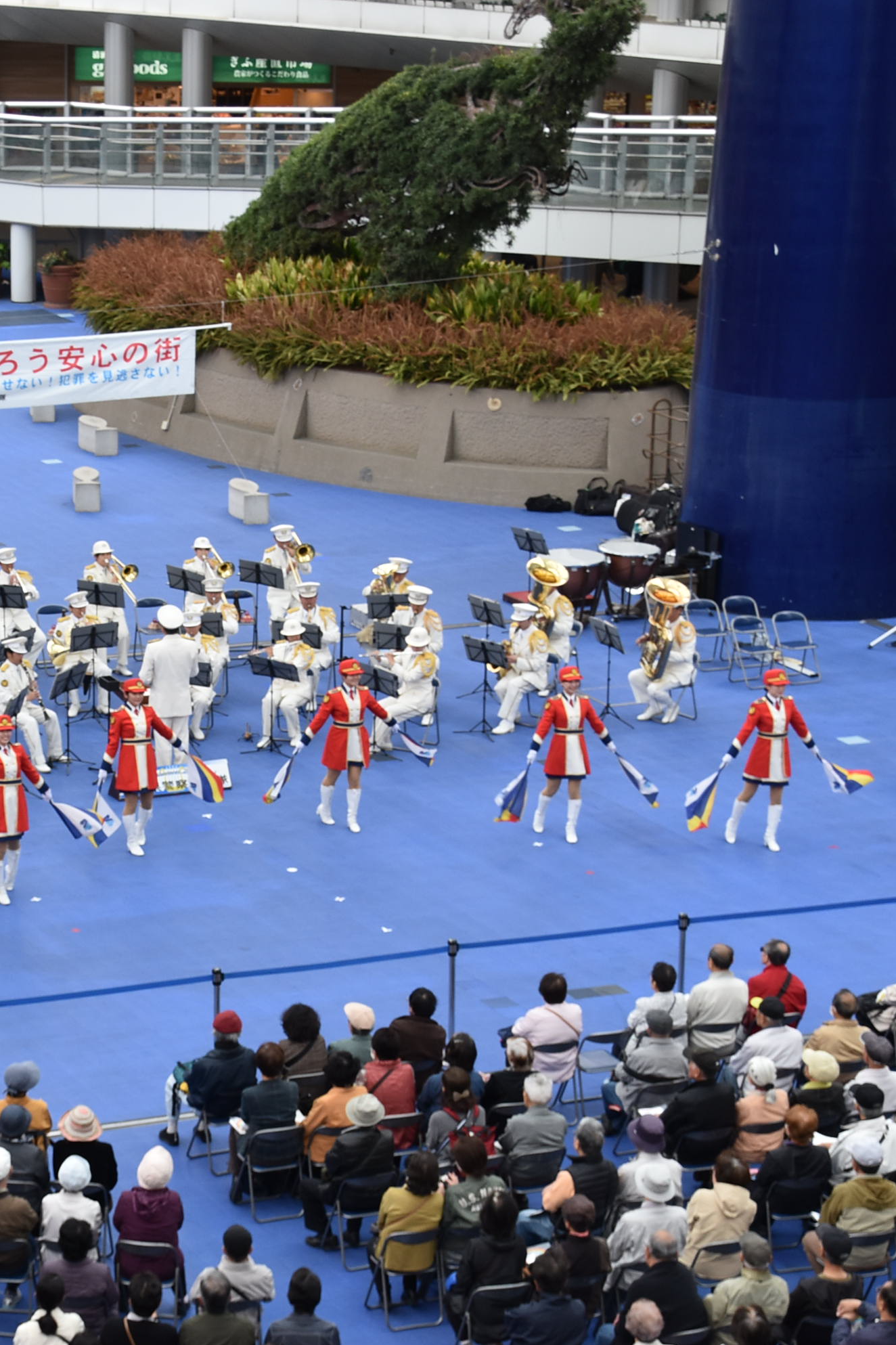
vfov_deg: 19.6
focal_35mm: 104
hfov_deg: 13.0
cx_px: 70
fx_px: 3884
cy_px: 671
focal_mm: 46
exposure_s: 1/125
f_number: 5.6
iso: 400
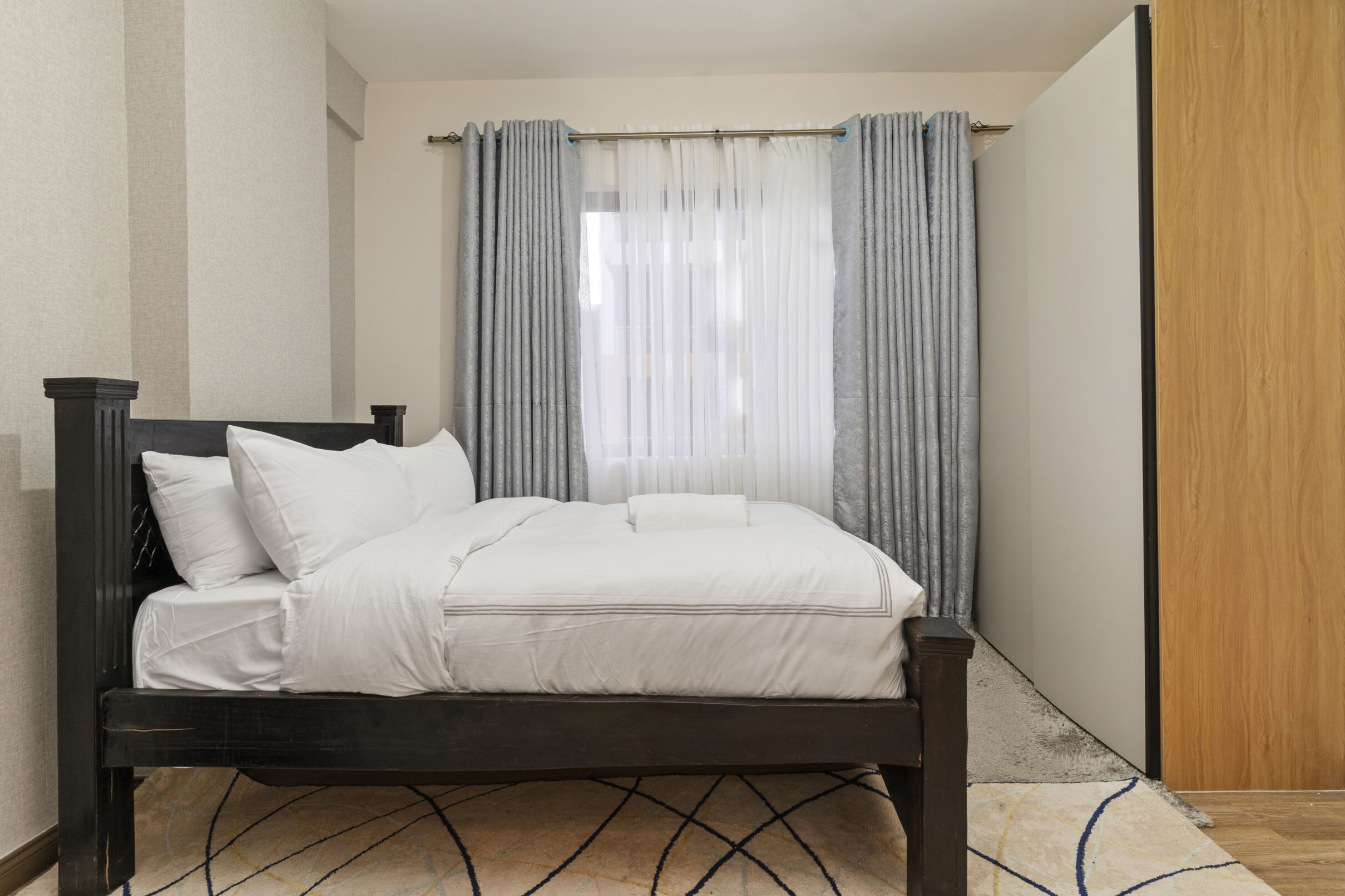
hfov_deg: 90.0
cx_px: 658
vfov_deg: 67.4
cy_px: 433
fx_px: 672
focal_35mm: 18
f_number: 7.1
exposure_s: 1/3
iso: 200
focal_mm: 17
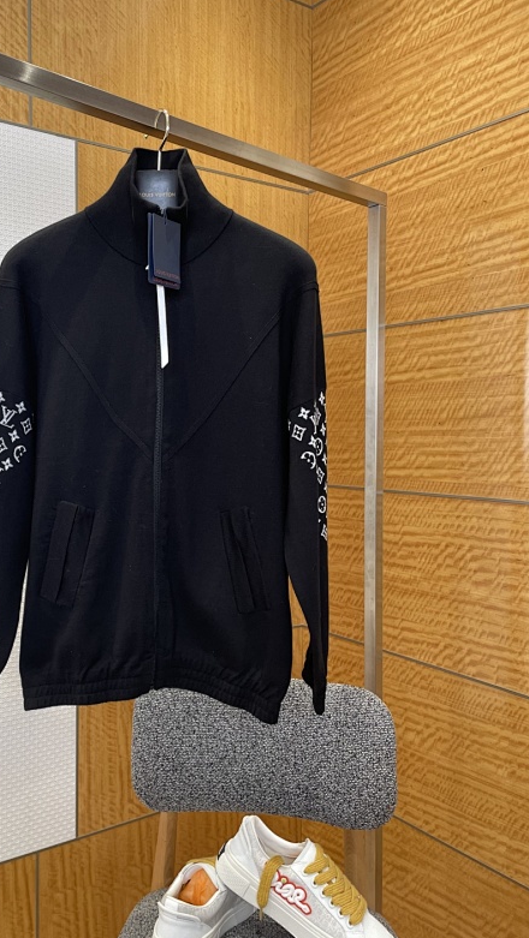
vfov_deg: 66.0
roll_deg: +0.1
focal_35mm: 29
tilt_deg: -2.6
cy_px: 476
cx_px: 170
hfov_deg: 39.7
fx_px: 722
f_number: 1.6
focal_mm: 4.2
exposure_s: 1/100
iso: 64
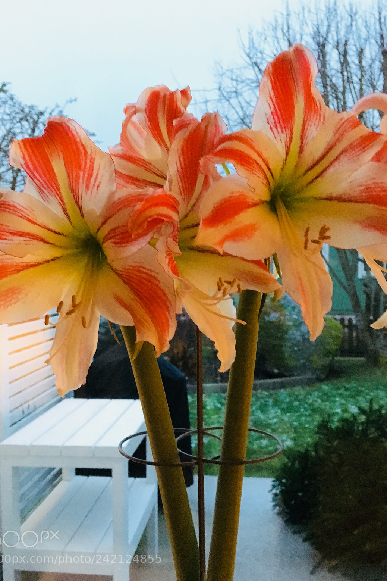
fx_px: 500
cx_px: 190
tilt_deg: -2.6
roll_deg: -0.3
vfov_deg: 60.3
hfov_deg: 42.3
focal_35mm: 31
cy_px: 290
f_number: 2.2
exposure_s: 1/17
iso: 320
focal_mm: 4.15
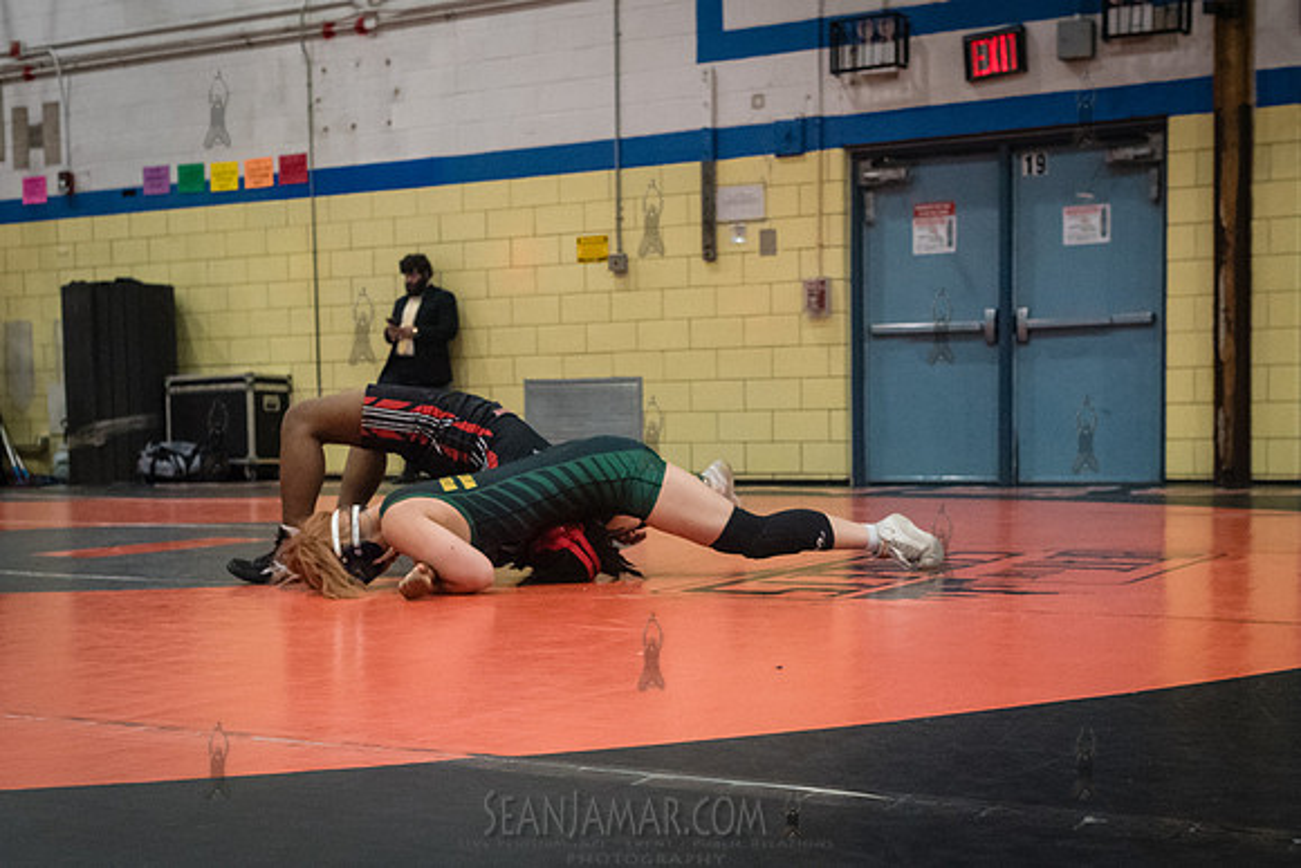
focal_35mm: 49
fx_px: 1775
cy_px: 551
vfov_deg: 27.4
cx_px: 713
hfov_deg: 40.2
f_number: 4
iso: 8000
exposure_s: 1/400
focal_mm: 35
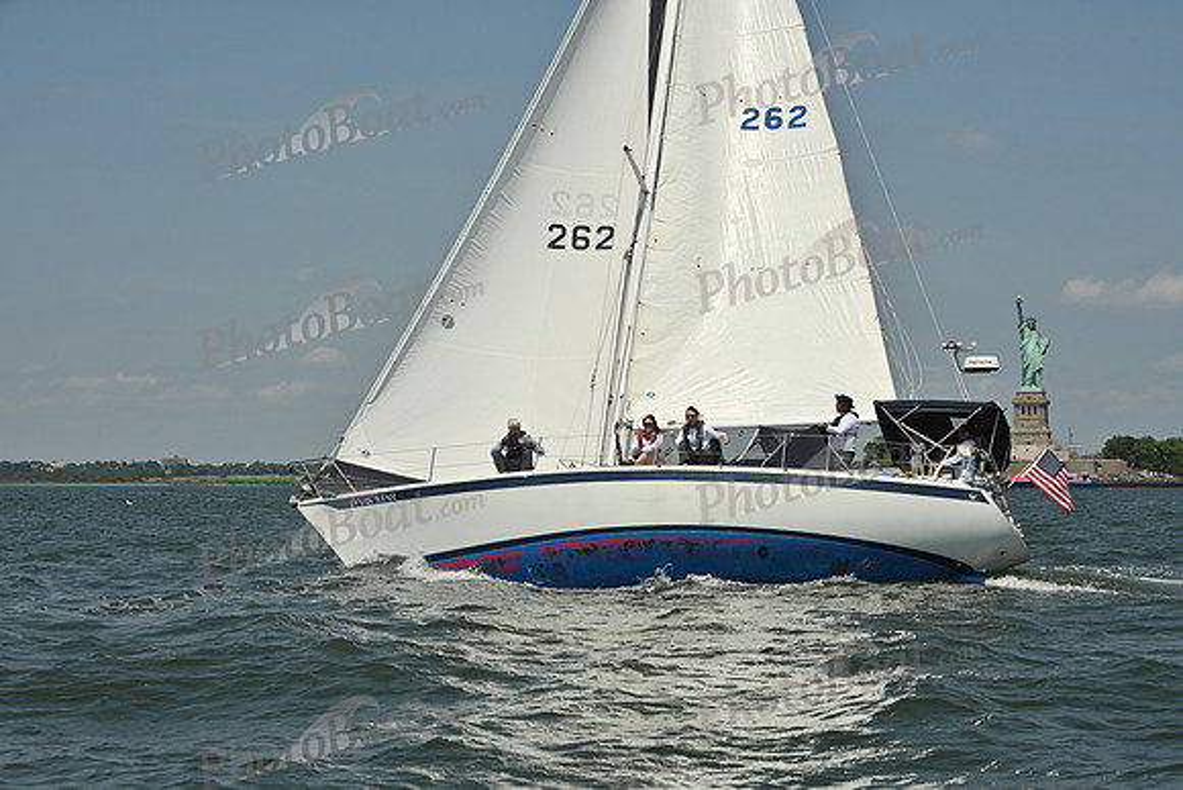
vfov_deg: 19.5
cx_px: 592
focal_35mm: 70
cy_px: 395
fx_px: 2301
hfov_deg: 28.8
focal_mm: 70
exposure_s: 1/1250
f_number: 14
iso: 320
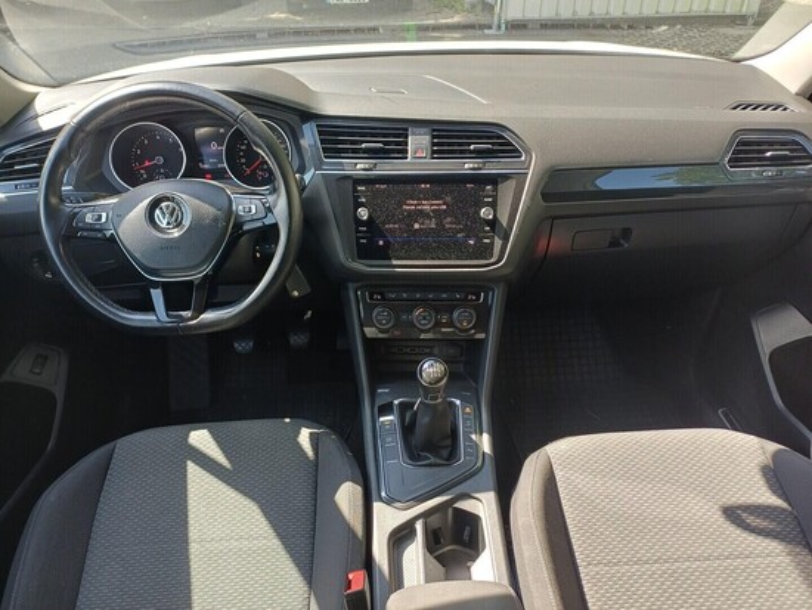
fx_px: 587
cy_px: 305
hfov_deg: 69.4
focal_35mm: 25
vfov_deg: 54.9
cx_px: 406
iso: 64
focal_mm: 4.65
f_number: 1.8
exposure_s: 1/100
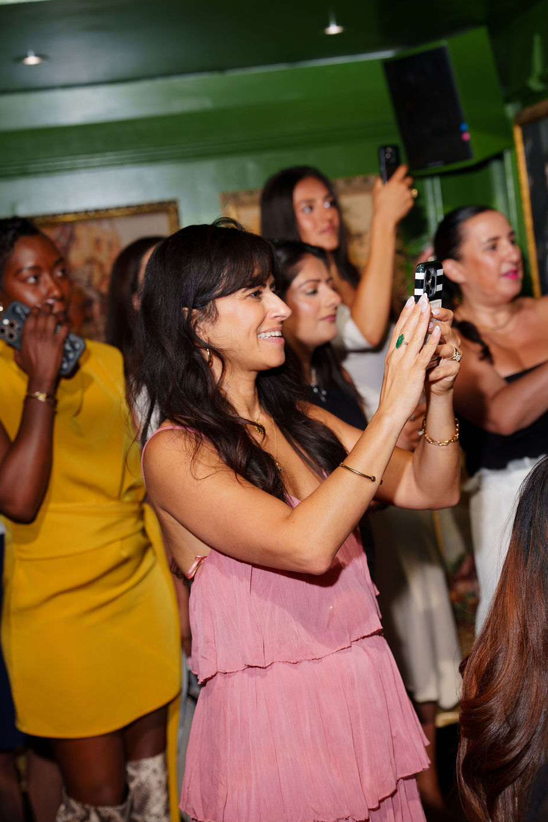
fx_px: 1301
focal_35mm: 57
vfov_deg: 35.0
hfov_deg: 23.8
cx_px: 275
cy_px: 380
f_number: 3.2
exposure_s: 1/250
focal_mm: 52
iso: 200
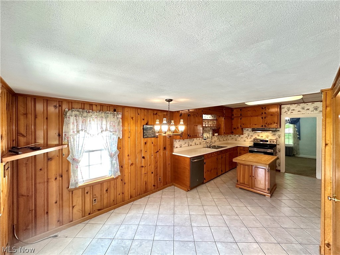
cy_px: 128
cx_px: 170
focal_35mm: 14
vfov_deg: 85.7
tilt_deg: +0.3
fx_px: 138
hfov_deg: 102.1
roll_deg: +0.0
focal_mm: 2.22
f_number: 2.2
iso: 250
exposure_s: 1/120
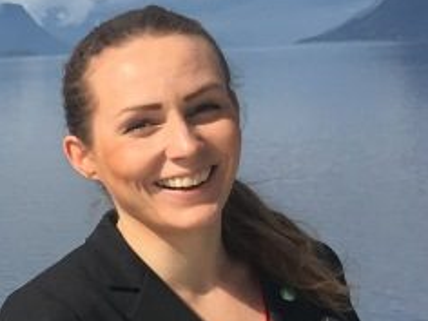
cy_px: 339
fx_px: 1558
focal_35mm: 126
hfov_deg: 13.2
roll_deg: +2.6
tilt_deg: -10.7
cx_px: -466
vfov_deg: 11.6
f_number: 2.2
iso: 25
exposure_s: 1/1923
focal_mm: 4.15
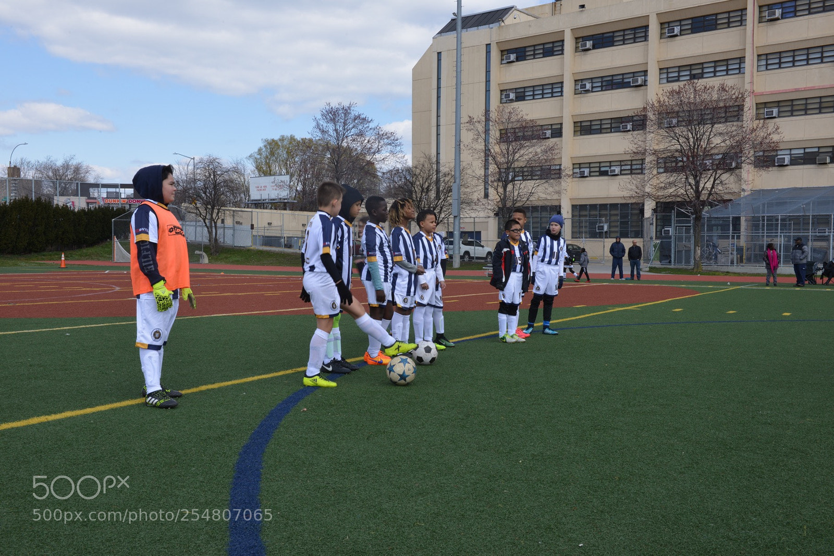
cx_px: 417
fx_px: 880
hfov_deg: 50.7
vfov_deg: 35.1
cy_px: 278
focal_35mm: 38
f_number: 22
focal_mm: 38
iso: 250
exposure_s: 1/60
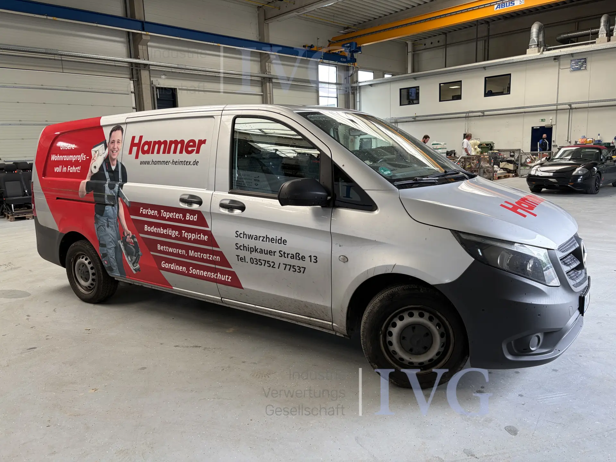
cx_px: 308
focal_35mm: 26
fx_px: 463
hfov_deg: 67.3
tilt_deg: -9.2
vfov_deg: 53.1
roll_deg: +2.0
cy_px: 231
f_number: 1.6
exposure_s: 1/121
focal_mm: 5.96
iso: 64
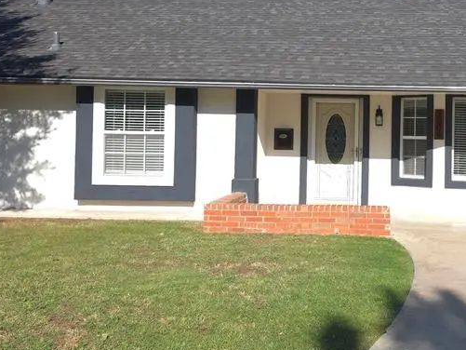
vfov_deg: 30.7
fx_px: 633
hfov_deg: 39.3
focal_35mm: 47
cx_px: 351
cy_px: 124
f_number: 1.7
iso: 50
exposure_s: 1/1500
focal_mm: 6.3
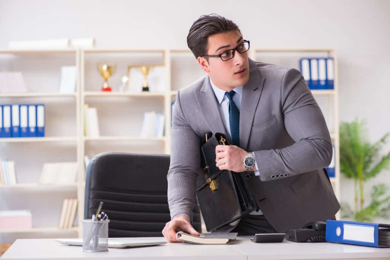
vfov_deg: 13.1
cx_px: 195
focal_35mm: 105
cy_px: 130
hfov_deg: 19.4
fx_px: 1138
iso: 160
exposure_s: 1/100
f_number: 5
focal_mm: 105
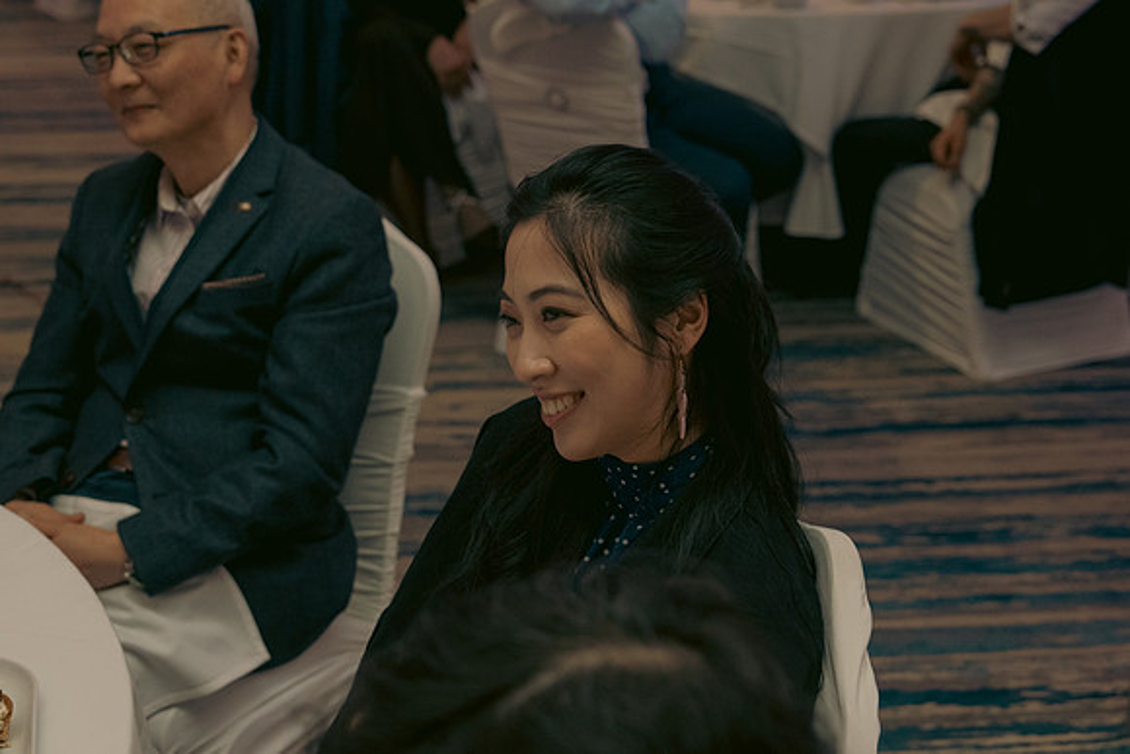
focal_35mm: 61
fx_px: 1915
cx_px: 565
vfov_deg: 22.3
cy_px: 377
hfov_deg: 32.9
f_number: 3.5
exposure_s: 1/160
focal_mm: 41
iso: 2500
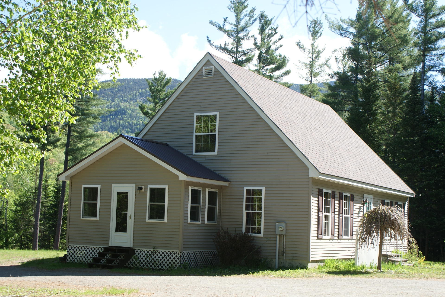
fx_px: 649
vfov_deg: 25.8
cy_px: 148
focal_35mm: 52
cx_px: 222
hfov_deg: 37.9
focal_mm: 35
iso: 100
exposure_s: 1/160
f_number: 5.6
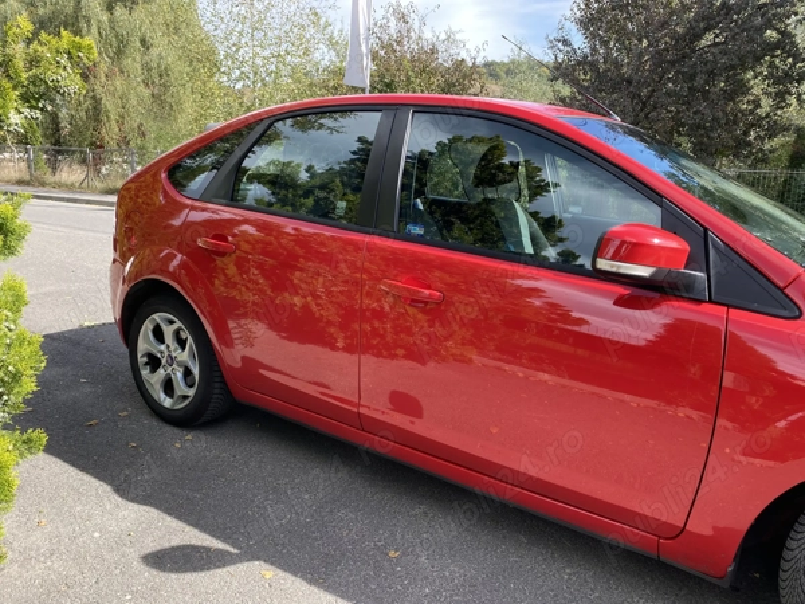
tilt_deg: -13.6
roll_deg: -1.2
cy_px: 302
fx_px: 605
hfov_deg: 67.3
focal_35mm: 26
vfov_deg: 53.1
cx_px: 402
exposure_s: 1/502
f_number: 1.8
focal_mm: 4.25
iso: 32
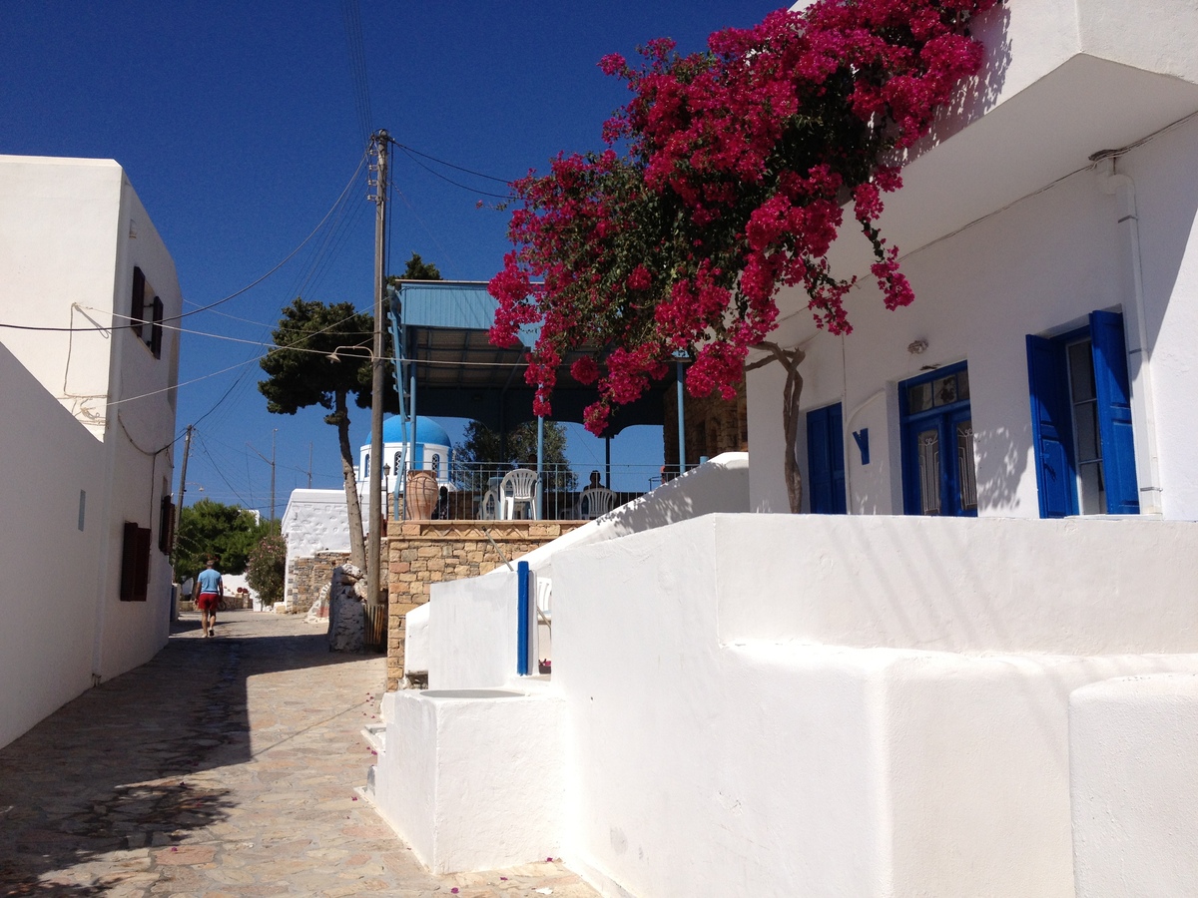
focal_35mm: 35
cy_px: 449
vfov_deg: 40.7
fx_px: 1211
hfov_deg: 52.6
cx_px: 599
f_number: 2.4
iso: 50
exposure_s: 1/3460
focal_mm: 4.28
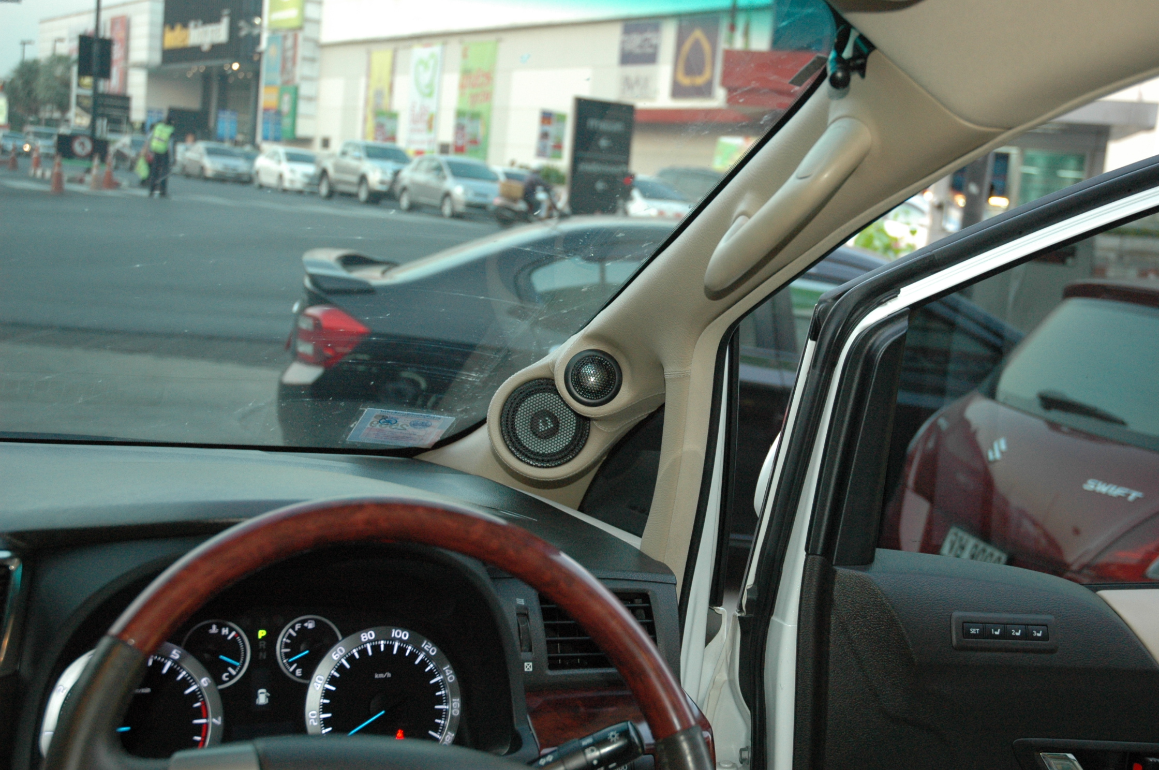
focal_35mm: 44
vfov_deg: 30.8
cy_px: 385
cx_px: 580
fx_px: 1399
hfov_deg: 45.0
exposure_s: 1/60
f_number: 4
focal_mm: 29
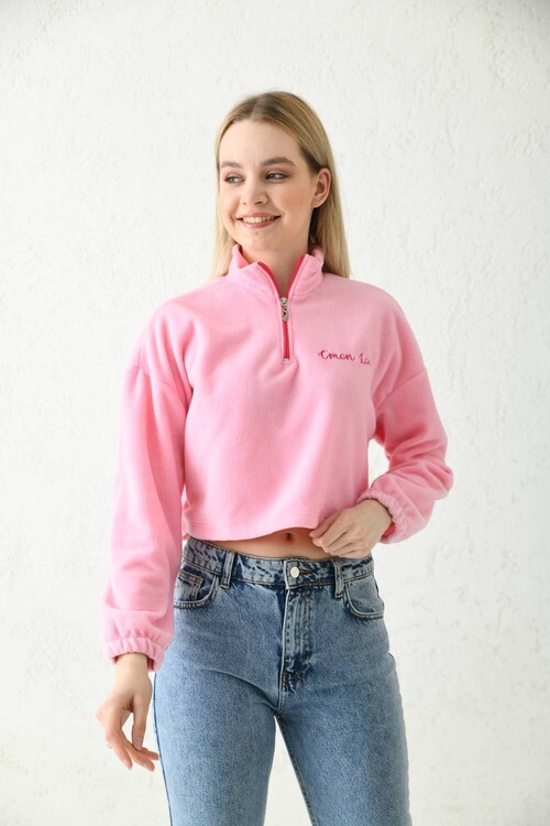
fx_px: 1489
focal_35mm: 65
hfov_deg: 20.9
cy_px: 413
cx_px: 275
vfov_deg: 31.0
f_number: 5.6
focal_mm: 65
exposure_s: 1/160
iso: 100
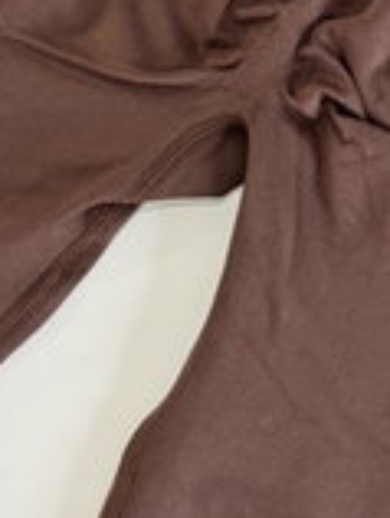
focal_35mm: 162
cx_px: 429
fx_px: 2427
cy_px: -5
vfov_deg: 12.0
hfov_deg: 9.1
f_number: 1.78
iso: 125
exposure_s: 1/50
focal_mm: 6.76
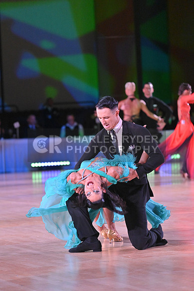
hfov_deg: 8.6
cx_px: 97
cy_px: 146
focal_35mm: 160
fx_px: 1292
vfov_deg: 12.8
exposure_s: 1/400
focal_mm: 160
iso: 4000
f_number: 4
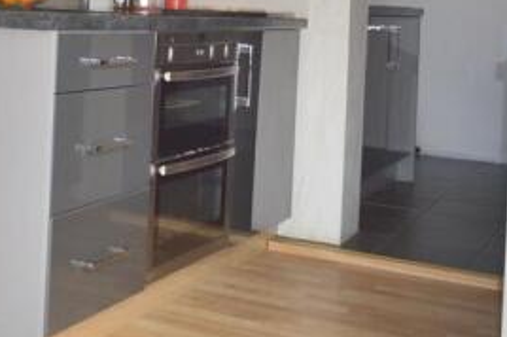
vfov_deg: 19.9
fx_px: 928
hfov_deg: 29.7
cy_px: -2
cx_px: 83
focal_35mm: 66
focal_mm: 18
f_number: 3.5
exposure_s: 1/60
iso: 200
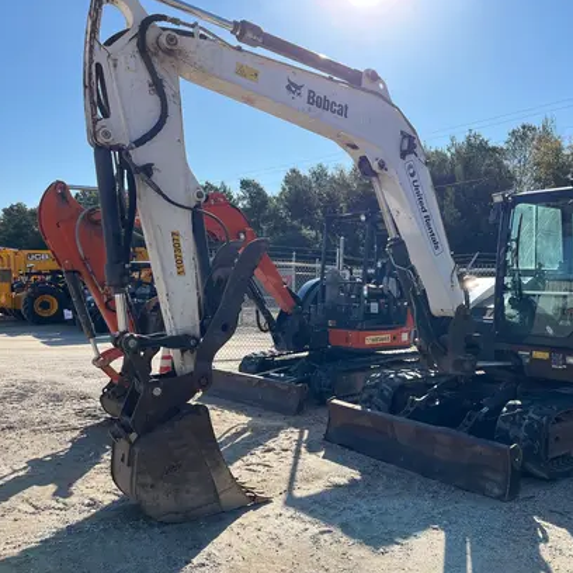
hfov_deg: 51.8
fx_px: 581
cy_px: 284
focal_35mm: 31
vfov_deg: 52.5
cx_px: 369
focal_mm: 5.1
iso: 50
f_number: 1.6
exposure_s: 1/2688
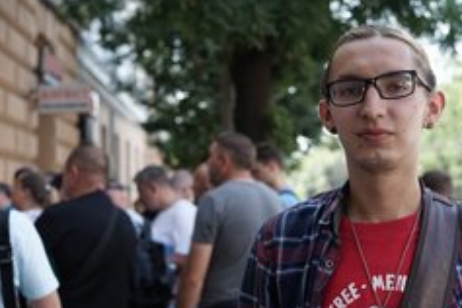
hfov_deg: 33.7
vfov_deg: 22.9
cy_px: 189
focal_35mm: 59
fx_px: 757
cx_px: 304
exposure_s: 1/250
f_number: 2.8
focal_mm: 35
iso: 125
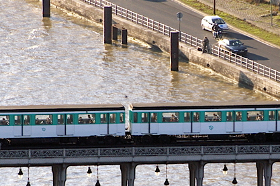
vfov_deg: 1.6
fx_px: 6797
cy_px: 150
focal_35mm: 874
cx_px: 217
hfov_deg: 2.4
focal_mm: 200
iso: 200
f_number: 9
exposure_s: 1/250
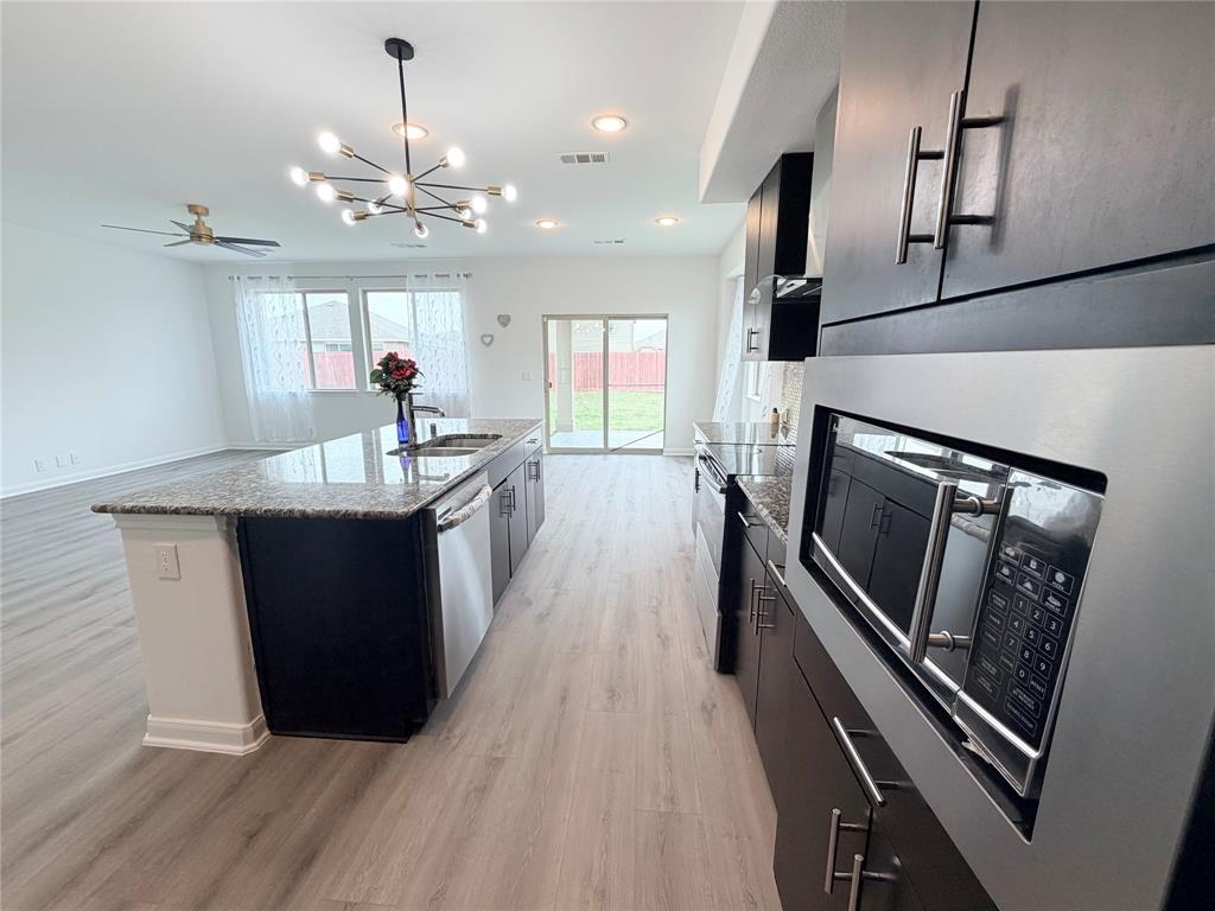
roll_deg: +0.5
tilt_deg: -11.1
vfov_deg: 85.7
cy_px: 456
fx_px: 491
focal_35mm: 14
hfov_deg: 102.1
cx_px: 608
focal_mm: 2.22
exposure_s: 1/120
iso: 100
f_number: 2.2
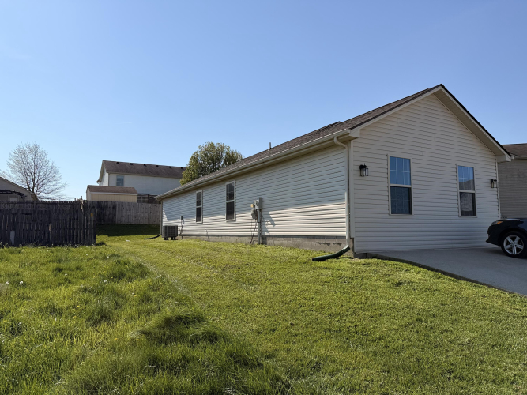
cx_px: 264
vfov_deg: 56.8
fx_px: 365
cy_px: 198
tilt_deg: +4.6
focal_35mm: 24
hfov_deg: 71.6
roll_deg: +0.3
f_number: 1.78
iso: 80
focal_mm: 6.76
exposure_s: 1/8130
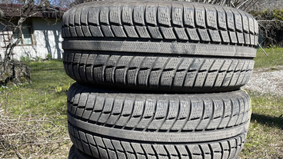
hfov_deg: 54.0
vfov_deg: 30.6
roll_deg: +3.0
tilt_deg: -19.8
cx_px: 143
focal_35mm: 37
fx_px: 278
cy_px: 144
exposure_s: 1/1946
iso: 32
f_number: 1.6
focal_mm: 5.1
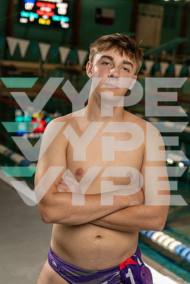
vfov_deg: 32.9
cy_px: 142
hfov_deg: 22.3
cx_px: 95
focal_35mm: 61
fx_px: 483
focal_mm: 61
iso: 500
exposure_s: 1/250
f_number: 4
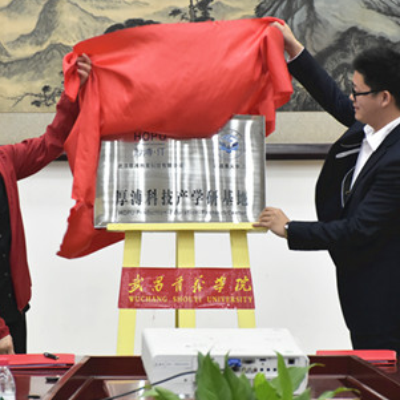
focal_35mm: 216
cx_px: 182
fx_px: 2822
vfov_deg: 8.1
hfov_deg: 8.1
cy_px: 219
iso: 2000
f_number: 5.3
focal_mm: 85
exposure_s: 1/100
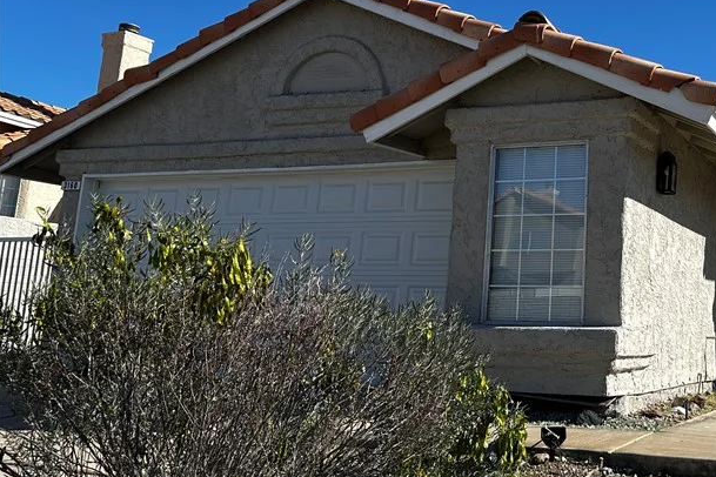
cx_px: 598
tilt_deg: +10.7
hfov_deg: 43.6
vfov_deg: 31.7
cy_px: 175
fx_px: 835
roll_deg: -2.8
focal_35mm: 42
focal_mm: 6.86
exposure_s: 1/4184
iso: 80
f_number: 1.78
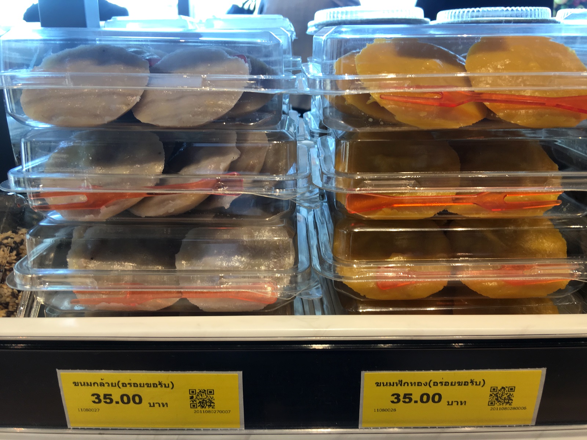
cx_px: 294
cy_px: 220
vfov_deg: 48.2
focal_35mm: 29
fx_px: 492
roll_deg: -0.5
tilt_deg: -20.2
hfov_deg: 61.7
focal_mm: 4.15
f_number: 2.2
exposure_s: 1/50
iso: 32
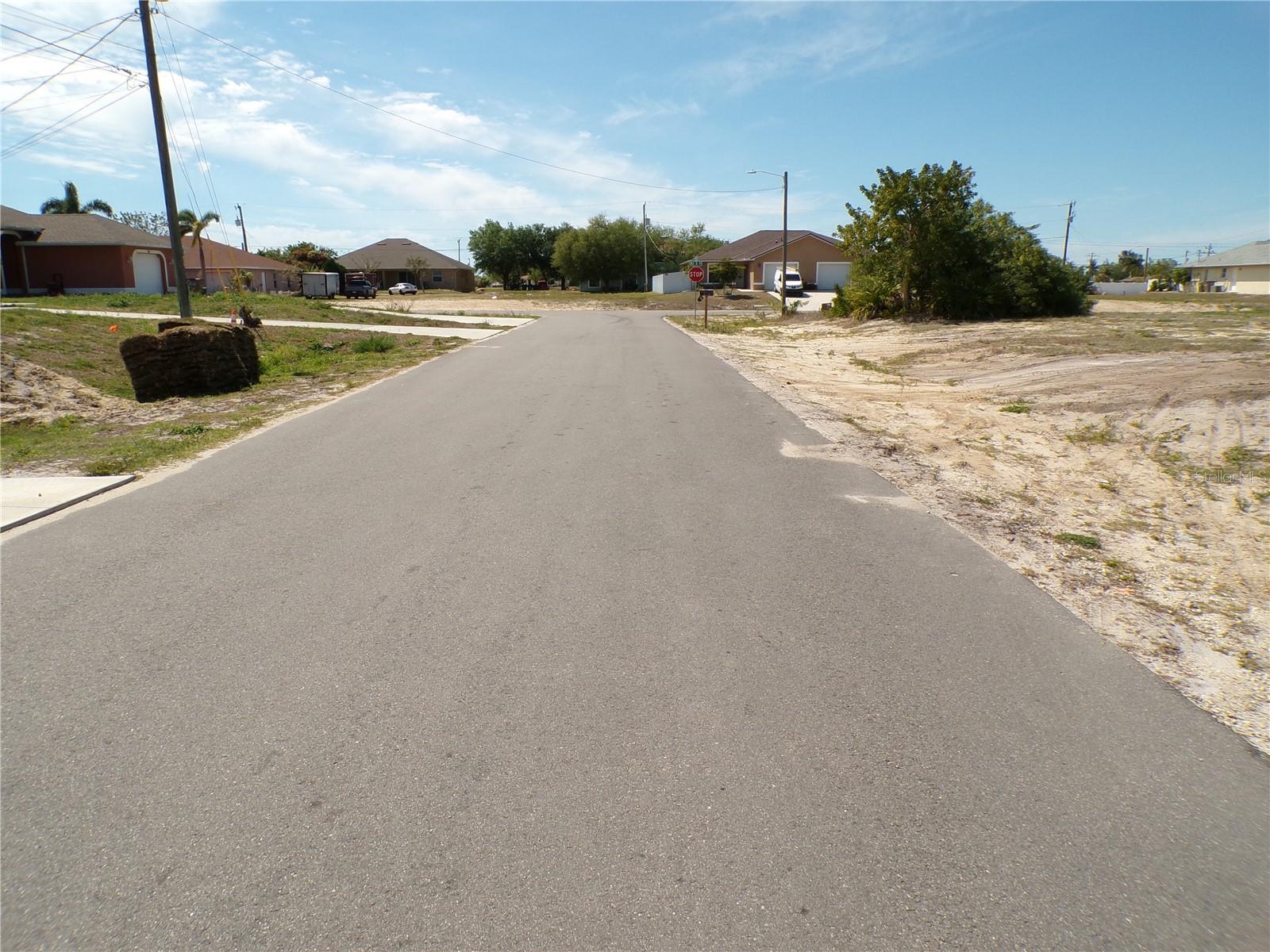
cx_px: 635
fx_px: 881
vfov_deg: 56.8
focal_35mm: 24
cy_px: 476
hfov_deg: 71.6
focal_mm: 4.3
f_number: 5.8
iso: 100
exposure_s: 1/550
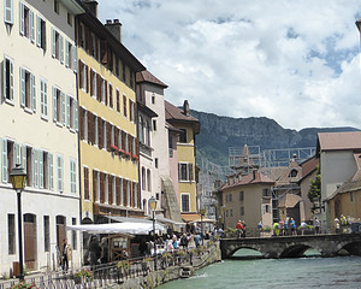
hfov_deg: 28.6
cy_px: 174
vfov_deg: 23.1
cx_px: 237
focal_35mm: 66
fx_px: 705
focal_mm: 6.1
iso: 200
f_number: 3.7
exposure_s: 1/2000
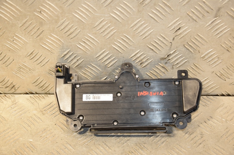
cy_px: 78
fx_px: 439
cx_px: 117
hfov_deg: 29.9
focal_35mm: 68
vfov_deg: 20.1
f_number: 4.8
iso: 800
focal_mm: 45
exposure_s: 1/160
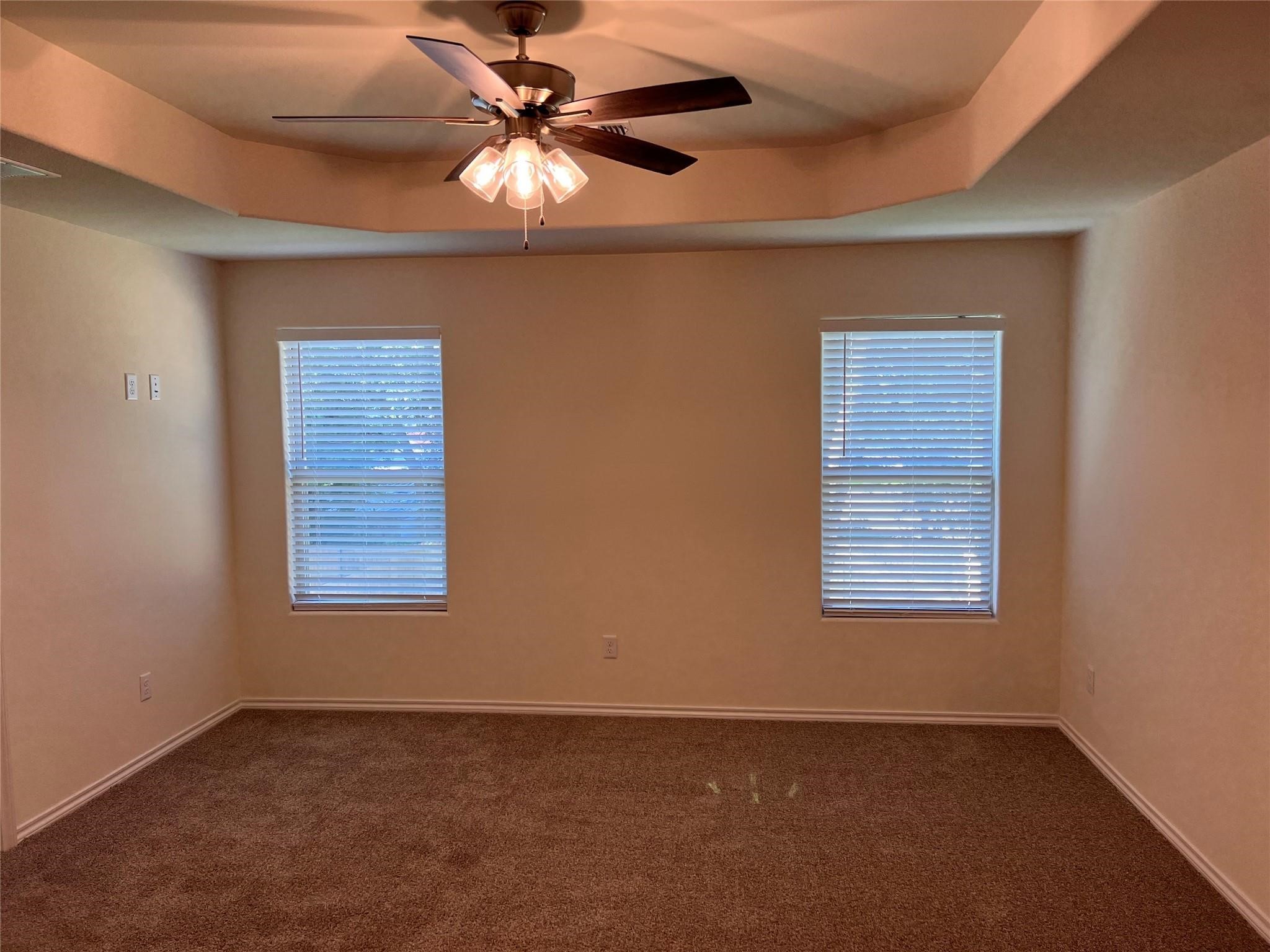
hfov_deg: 67.3
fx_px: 954
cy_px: 476
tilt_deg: -3.6
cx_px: 635
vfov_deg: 53.1
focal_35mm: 26
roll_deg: +1.2
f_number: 1.5
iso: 80
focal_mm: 5.7
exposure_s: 1/120
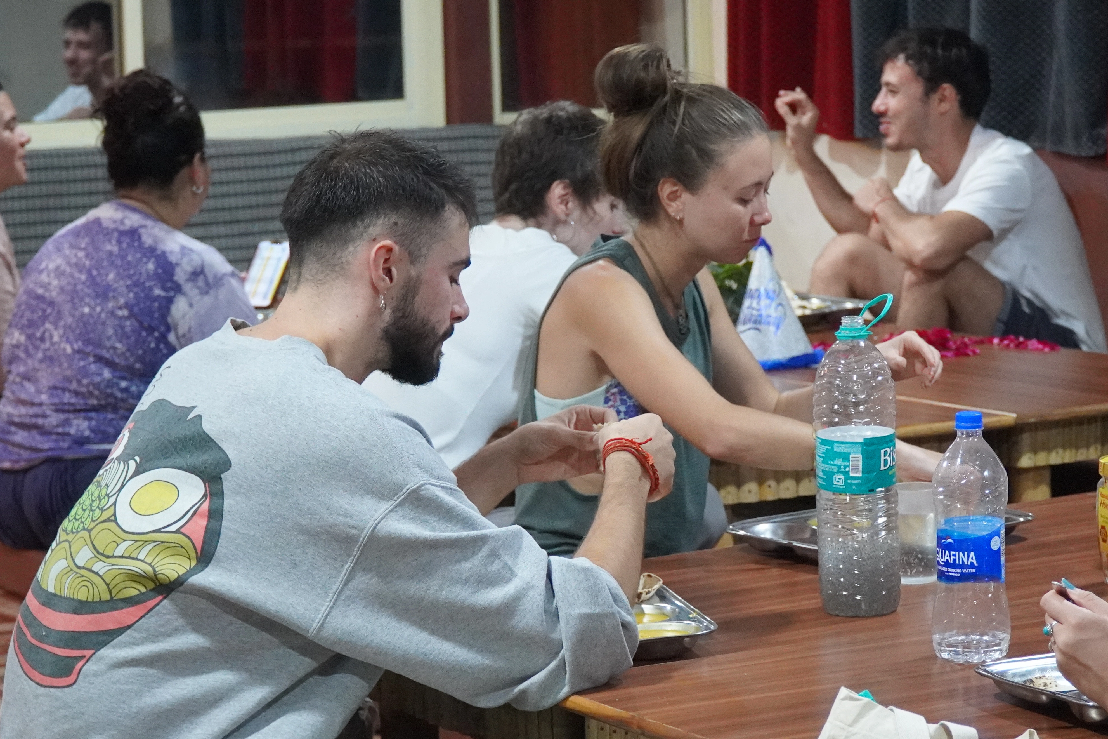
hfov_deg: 18.7
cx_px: 686
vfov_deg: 12.6
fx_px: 3355
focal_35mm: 109
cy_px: 415
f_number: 4
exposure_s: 1/160
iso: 5000
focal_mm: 48
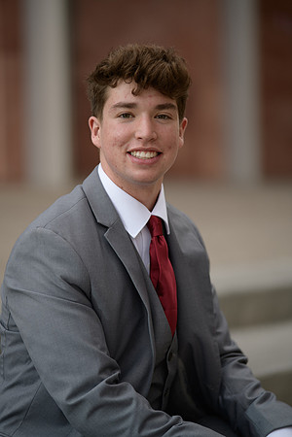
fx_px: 1886
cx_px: 146
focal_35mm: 155
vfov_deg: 13.2
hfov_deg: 8.9
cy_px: 218
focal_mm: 155
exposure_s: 1/640
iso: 250
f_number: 2.8
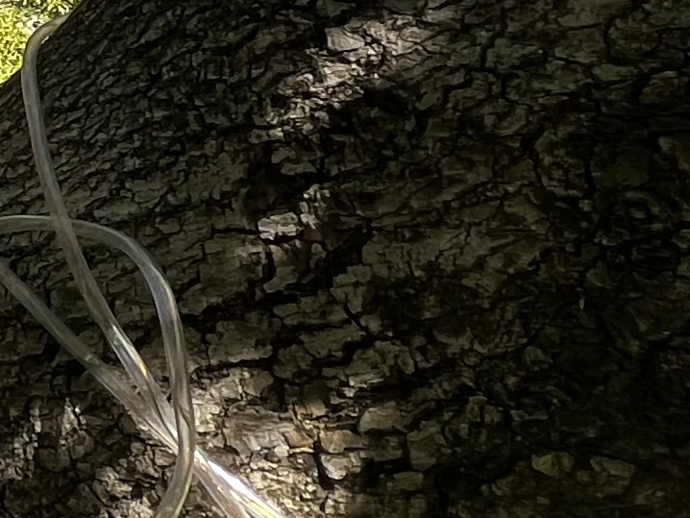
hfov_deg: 15.1
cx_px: -968
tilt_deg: -6.1
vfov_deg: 20.0
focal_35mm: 73
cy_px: 134
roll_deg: -4.2
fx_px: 1456
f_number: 1.8
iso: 32
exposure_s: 1/226
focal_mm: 1.57
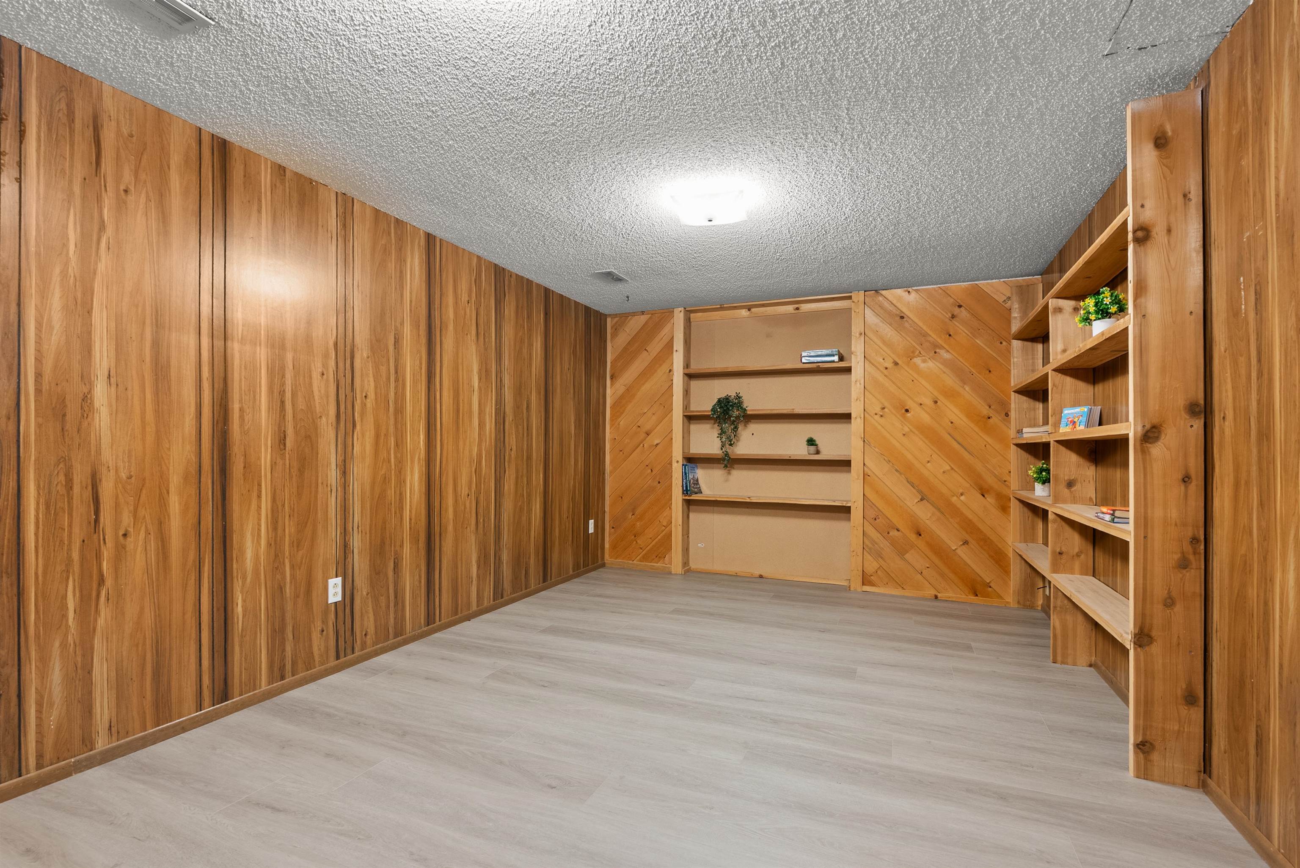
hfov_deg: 95.0
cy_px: 434
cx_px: 650
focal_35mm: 16
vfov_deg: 72.1
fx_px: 596
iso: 400
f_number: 8
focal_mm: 16.5
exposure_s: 2.5
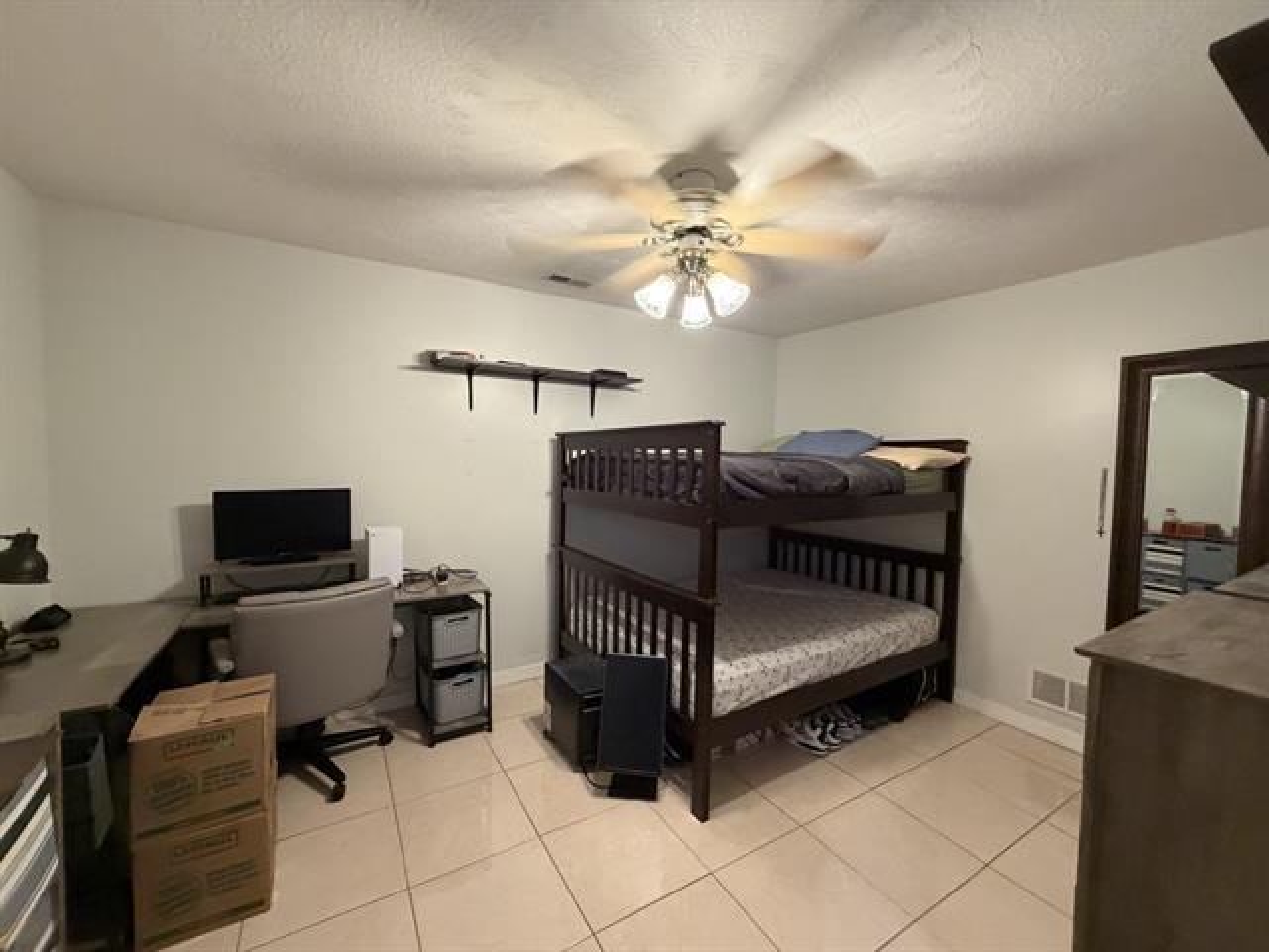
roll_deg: -1.1
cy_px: 476
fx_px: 513
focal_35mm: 14
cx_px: 634
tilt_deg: -3.1
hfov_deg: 102.1
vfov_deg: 85.7
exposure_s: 1/60
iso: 500
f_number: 2.2
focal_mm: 2.22
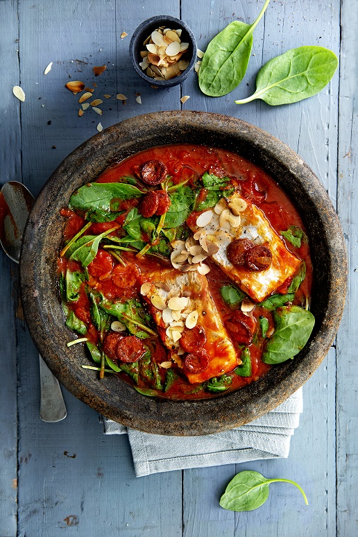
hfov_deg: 26.0
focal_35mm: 52
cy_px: 268
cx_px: 179
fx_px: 776
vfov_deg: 38.2
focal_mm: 52
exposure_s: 1/25
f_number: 5.6
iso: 500
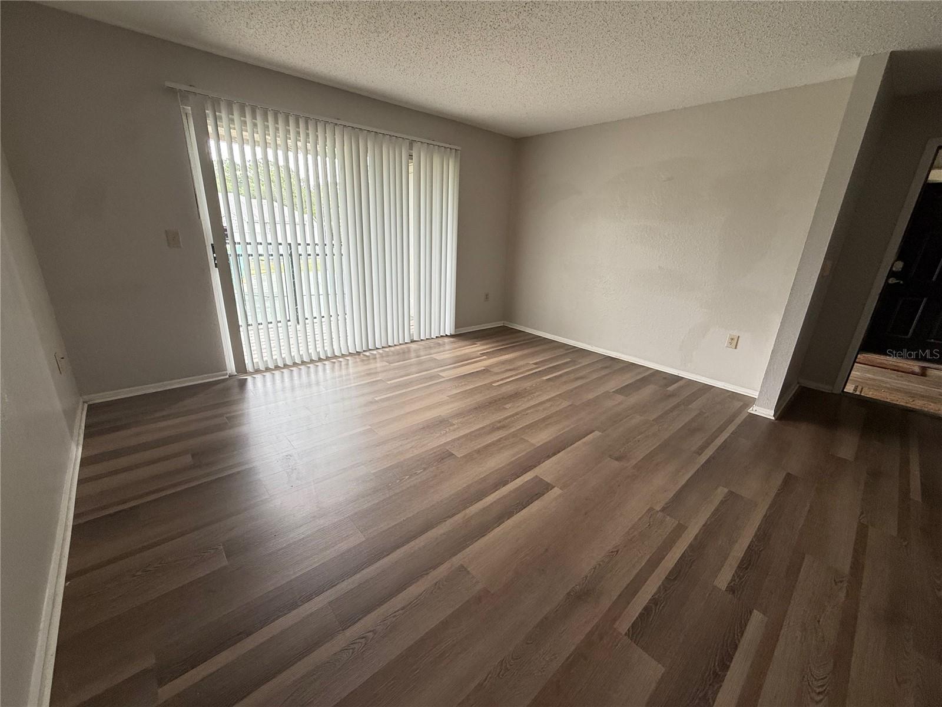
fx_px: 381
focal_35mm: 14
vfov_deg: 85.7
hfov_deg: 102.1
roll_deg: -2.3
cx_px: 471
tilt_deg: -18.1
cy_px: 354
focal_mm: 2.22
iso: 160
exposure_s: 1/99
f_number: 2.2
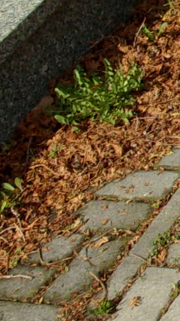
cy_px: 15
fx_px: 1556
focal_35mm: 183
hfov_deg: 6.2
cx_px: 511
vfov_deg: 11.7
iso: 80
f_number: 11.8
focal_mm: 6.4
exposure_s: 1/100
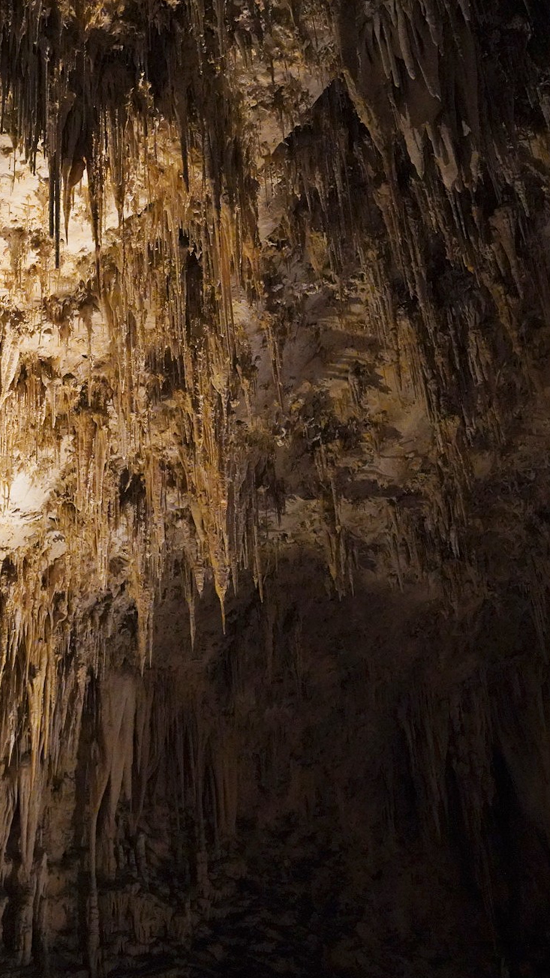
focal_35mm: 45
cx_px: 158
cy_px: 499
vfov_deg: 45.5
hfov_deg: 26.3
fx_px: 1167
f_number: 4
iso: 12800
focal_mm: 28
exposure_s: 1/80
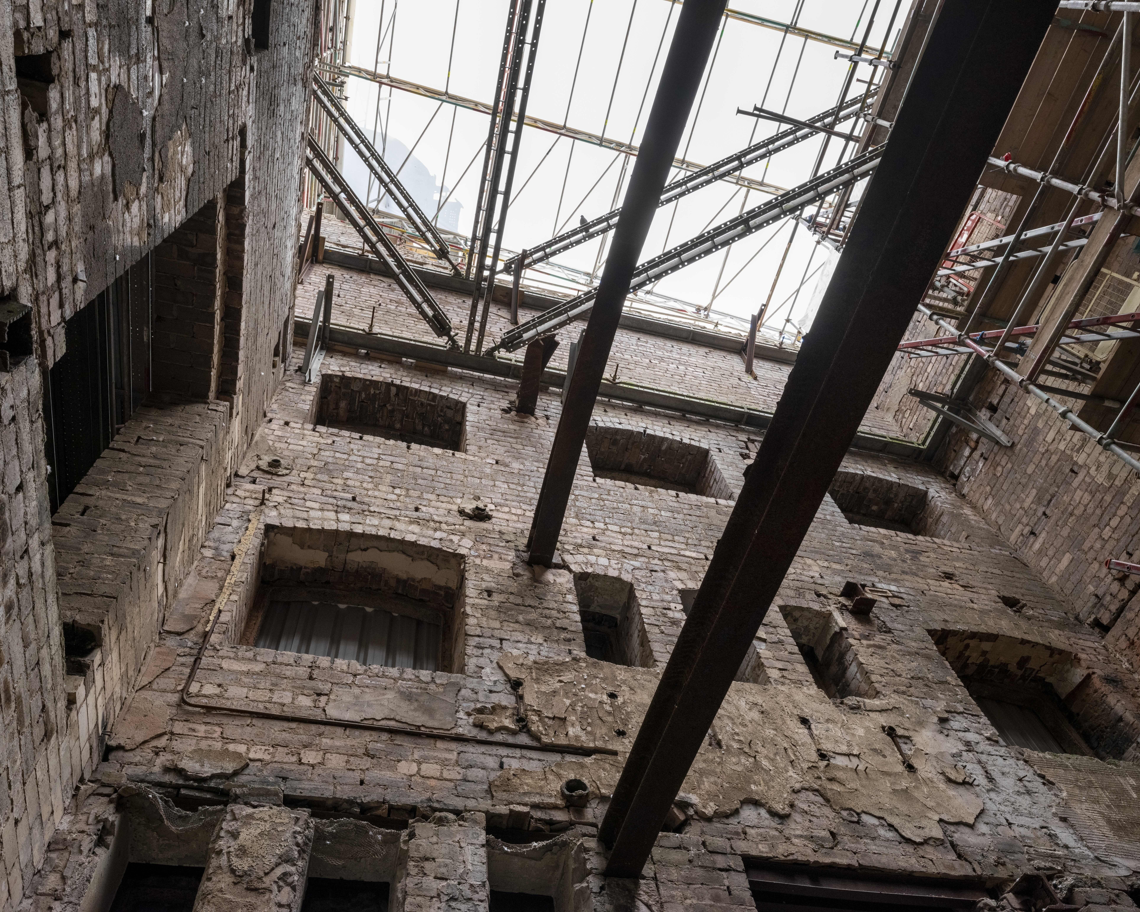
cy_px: 456
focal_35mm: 25
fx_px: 844
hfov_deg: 68.1
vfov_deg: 56.8
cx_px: 547
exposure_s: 1/30
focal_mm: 30
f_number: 11
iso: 800
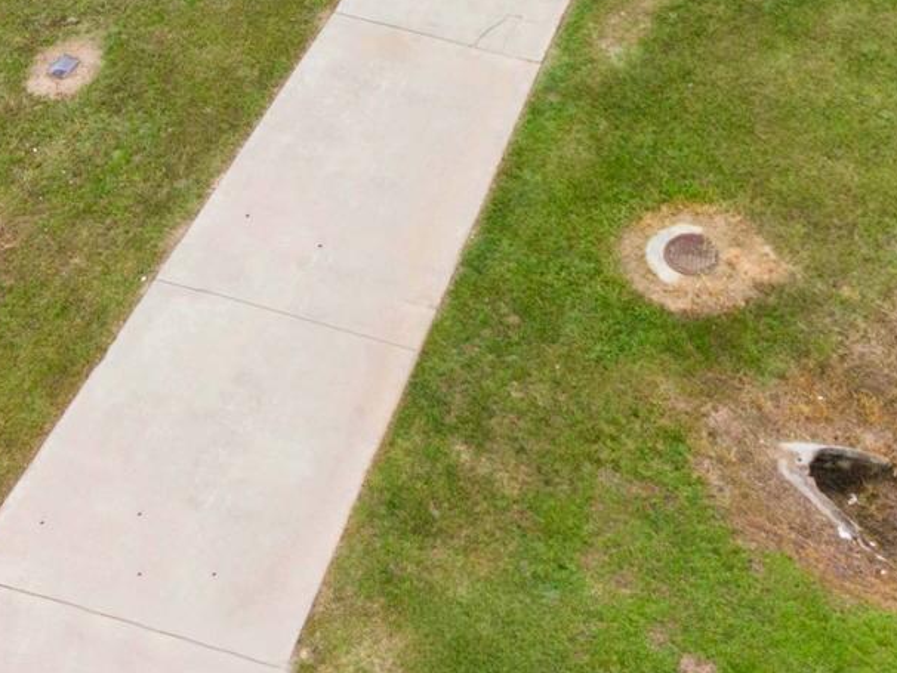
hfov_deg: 19.8
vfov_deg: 13.8
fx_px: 2566
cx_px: 459
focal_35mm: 99
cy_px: -399
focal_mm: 8.67
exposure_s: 1/3200
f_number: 1.8
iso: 200
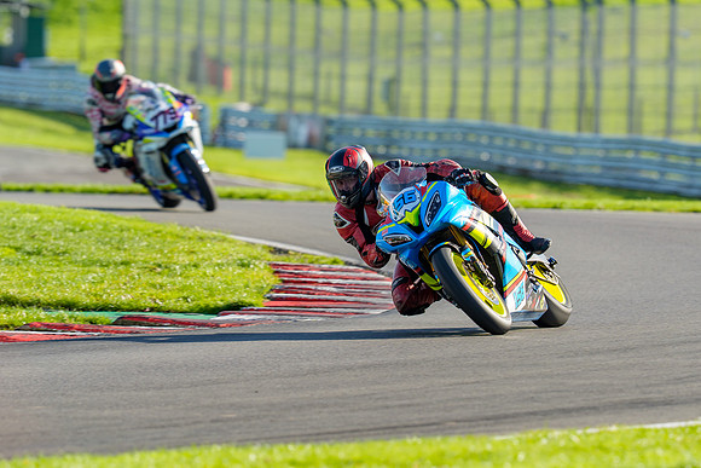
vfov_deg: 2.8
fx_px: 9697
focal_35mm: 498
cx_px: 386
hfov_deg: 4.1
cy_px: 218
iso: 125
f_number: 5.6
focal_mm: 400
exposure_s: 1/400
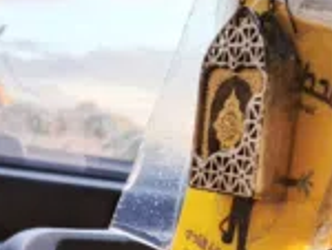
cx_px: 199
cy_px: 493
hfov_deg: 20.0
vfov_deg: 13.2
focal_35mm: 98
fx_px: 941
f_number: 1.7
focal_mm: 5.25
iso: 511
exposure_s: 1/60
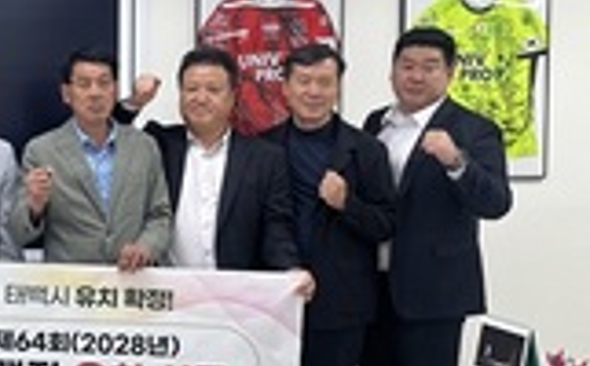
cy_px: 179
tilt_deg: -3.5
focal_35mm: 60
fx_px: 963
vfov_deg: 21.5
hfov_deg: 30.7
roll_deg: +0.1
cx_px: -48
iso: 100
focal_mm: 5.1
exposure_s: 1/120
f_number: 1.6
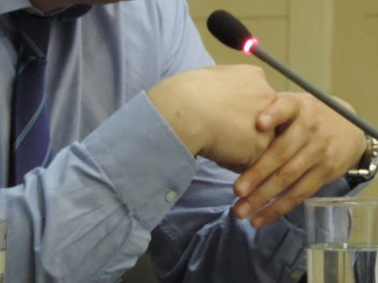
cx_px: 138
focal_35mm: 491
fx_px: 5360
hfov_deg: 4.0
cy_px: 72
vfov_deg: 3.0
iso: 800
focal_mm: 30.3
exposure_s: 1/25
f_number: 4.5
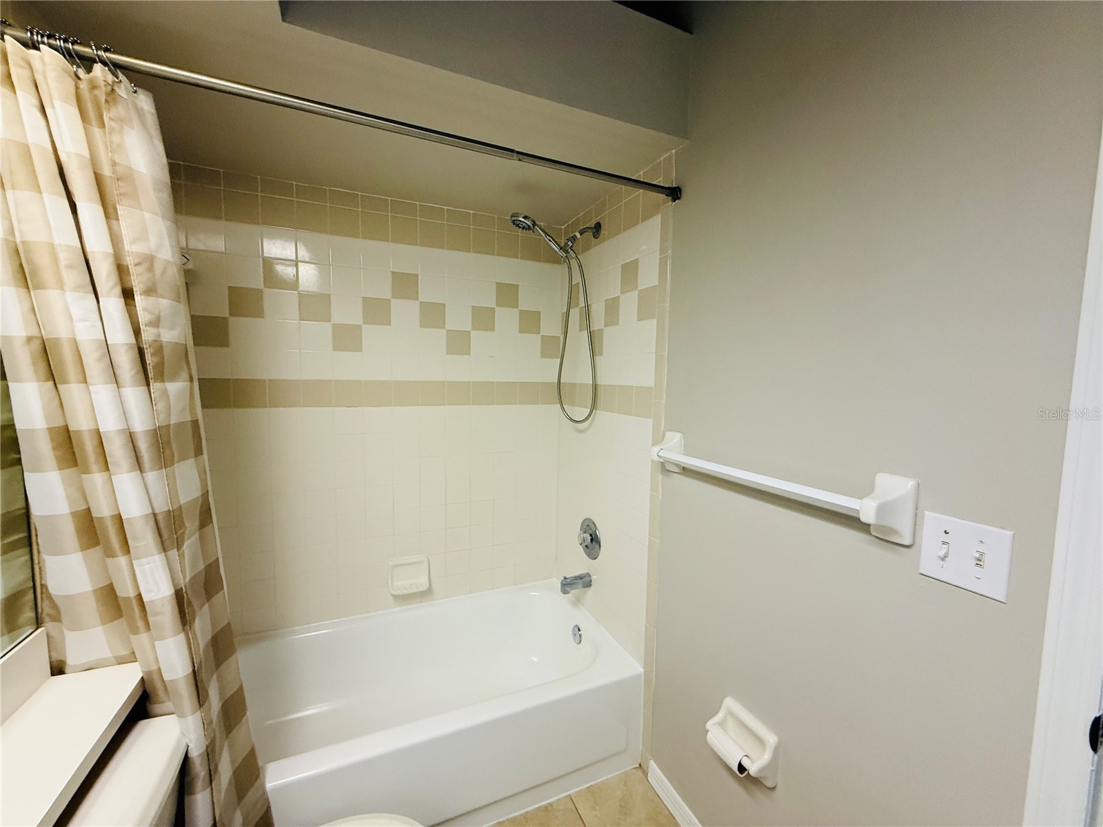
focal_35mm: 14
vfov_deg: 85.7
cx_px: 552
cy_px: 414
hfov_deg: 102.1
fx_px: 446
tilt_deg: -2.6
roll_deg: -1.8
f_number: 2.2
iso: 250
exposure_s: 1/60
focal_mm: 2.22
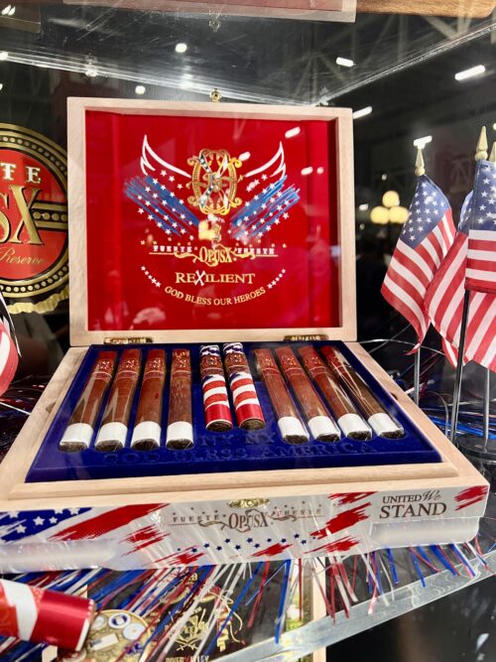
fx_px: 497
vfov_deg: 67.3
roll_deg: -0.1
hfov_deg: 53.0
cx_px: 248
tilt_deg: -9.3
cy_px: 331
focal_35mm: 26
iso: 200
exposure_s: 1/60
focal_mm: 5.7
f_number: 1.5
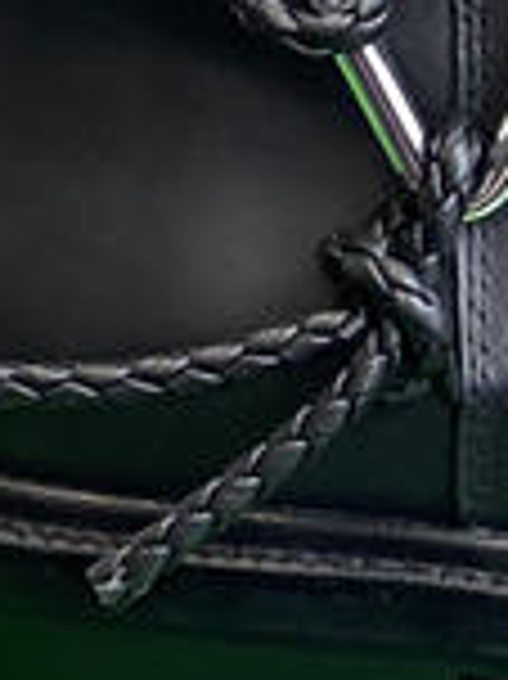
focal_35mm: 298
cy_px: 239
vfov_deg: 6.7
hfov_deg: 4.9
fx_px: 5839
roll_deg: -2.8
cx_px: 895
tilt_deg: -17.1
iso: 64
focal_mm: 6
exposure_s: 1/122
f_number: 2
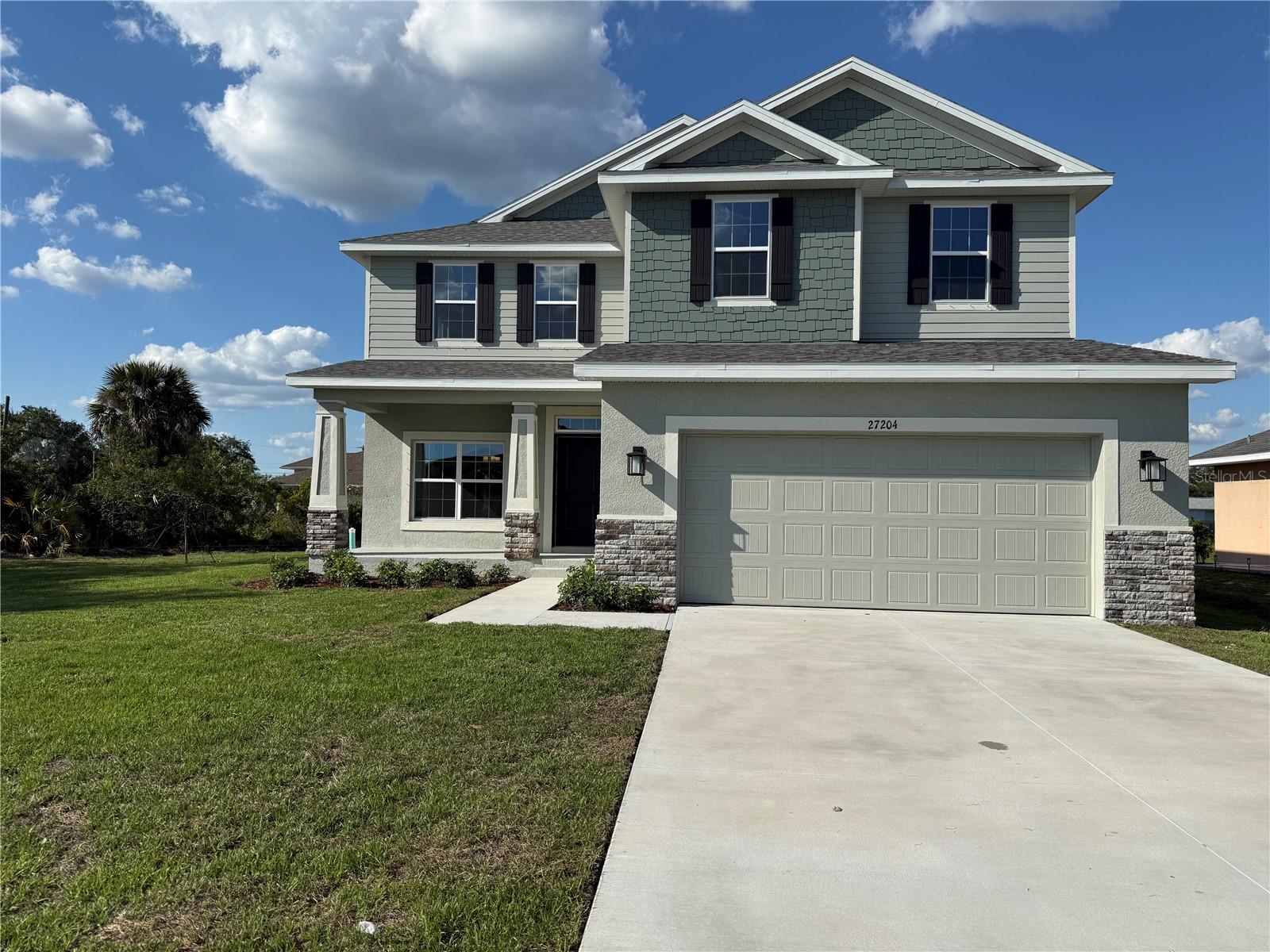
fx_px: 881
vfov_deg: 56.8
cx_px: 635
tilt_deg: +2.0
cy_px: 476
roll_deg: -1.1
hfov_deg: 71.6
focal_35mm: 24
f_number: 1.78
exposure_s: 1/7353
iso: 80
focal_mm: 6.76
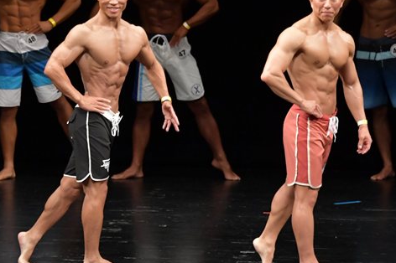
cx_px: 81
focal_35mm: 394
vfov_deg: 3.5
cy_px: 119
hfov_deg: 5.2
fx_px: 4331
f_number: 5.6
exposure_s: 1/400
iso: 3200
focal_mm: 160
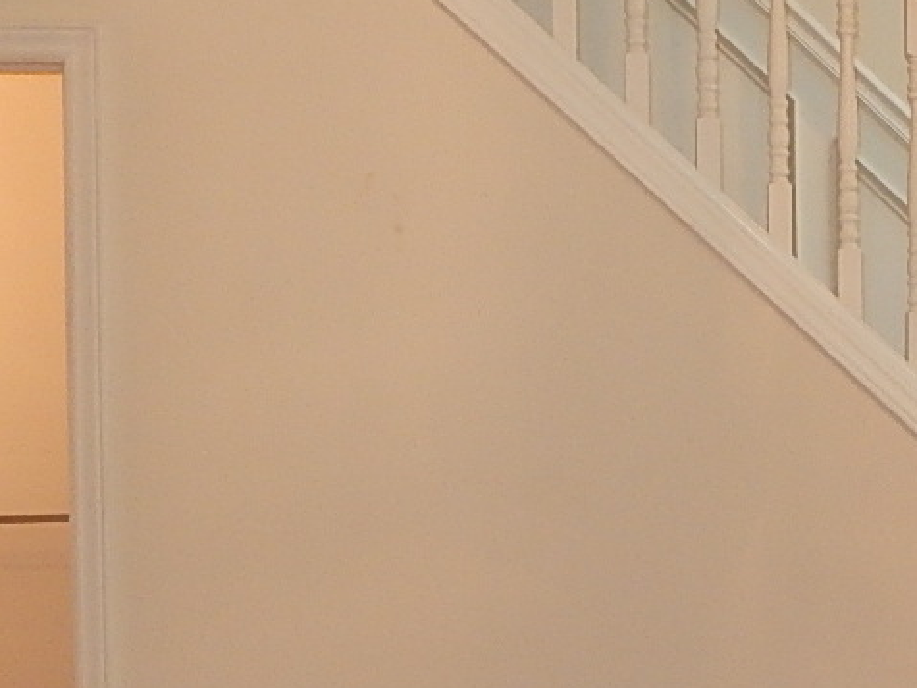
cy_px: 482
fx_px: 2225
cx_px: 984
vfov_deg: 17.5
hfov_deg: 22.1
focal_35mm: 84
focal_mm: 4.5
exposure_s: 1/30
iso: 200
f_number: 3.4
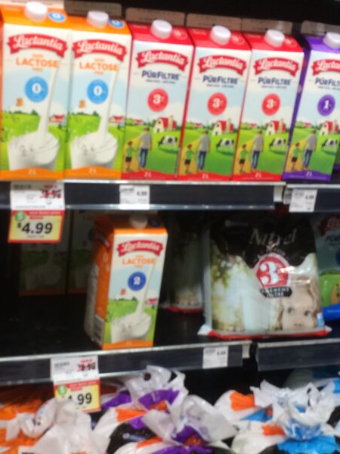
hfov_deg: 25.1
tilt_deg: -23.3
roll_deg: -7.0
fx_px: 760
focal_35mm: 58
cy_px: 323
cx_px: 108
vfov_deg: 32.8
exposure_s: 1/120
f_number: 2.2
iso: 64
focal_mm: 4.15
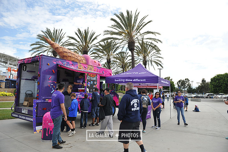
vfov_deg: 53.1
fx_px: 152
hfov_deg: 73.8
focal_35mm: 24
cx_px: 114
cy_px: 76
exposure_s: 1/800
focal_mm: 24
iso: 200
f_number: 5
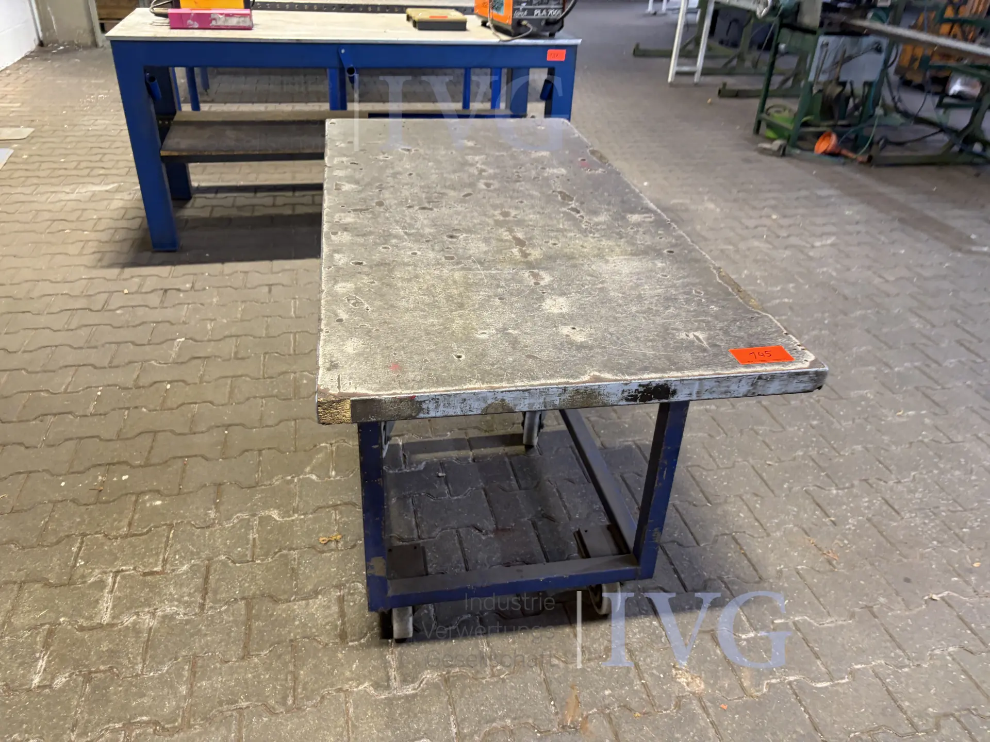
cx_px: 495
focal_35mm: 26
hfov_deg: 67.3
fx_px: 744
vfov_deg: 53.1
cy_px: 371
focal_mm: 5.96
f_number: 1.6
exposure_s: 1/60
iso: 125
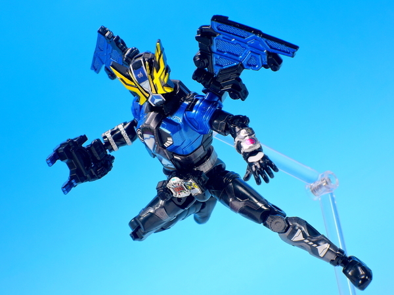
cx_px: 197
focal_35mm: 120
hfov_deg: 16.4
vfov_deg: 12.3
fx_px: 1366
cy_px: 148
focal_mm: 25.5
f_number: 5.6
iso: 80
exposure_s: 1/1.6
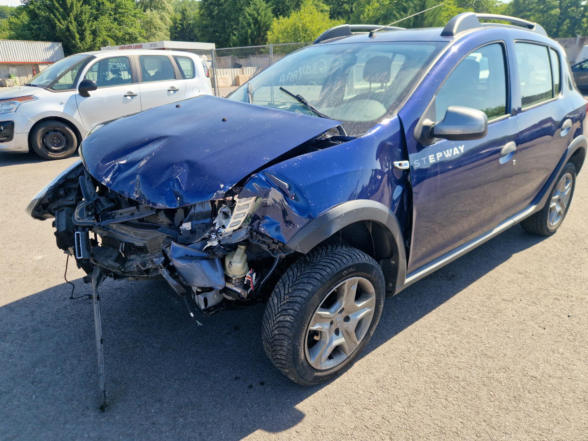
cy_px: 220
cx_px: 294
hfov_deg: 73.9
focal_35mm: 23
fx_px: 391
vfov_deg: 58.9
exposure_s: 1/556
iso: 50
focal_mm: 5.4
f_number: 1.8
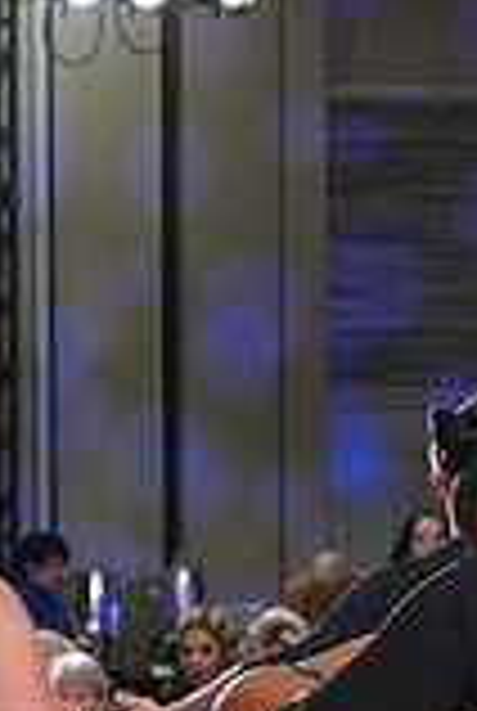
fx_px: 5362
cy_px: 1179
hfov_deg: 5.0
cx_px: -290
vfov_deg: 7.4
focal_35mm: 271
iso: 2500
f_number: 5.6
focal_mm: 74
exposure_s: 1/200
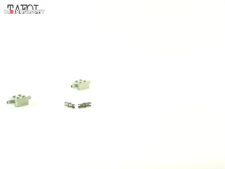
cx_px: 112
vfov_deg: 21.9
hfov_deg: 29.0
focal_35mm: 67
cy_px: 84
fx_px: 435
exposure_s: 1/45
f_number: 3.2
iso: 400
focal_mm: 11.1
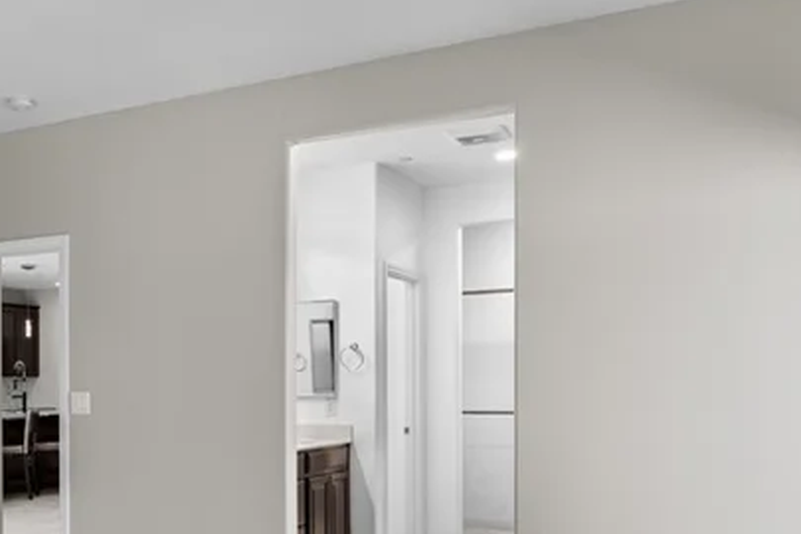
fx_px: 957
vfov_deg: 30.7
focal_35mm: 43
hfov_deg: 43.3
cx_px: 158
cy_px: 391
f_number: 8
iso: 400
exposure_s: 1/8
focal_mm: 17
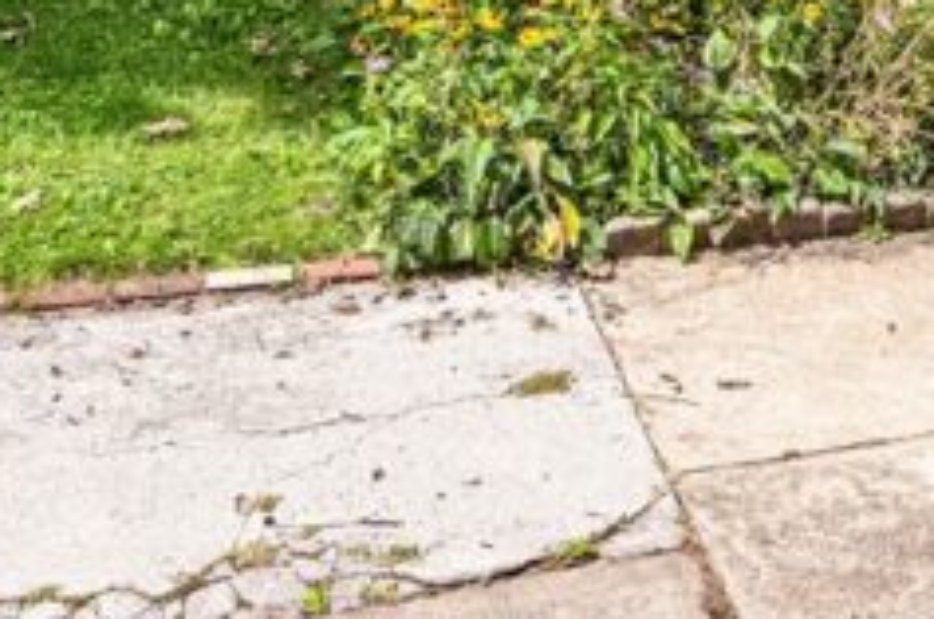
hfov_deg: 25.8
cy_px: -414
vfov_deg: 16.6
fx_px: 1838
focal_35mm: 71
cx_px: 1092
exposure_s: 1/125
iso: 100
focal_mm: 21
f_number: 8
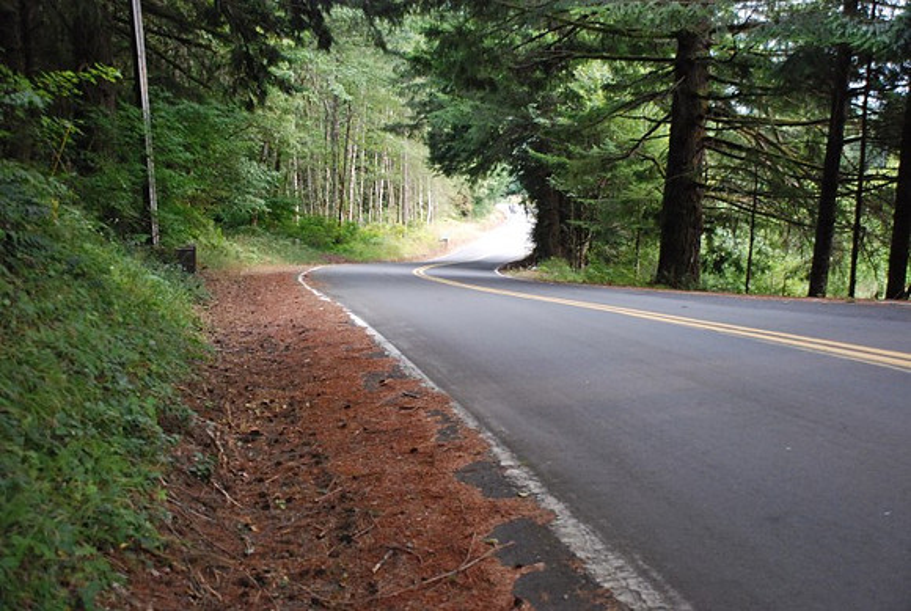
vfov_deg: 29.1
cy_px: 306
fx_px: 1179
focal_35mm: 46
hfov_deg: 42.3
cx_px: 456
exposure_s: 1/200
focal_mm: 31
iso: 1600
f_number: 4.2
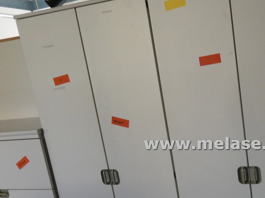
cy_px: 144
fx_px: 329
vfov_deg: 33.1
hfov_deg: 41.7
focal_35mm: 43
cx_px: 217
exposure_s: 1/60
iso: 320
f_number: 3.3
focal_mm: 4.3
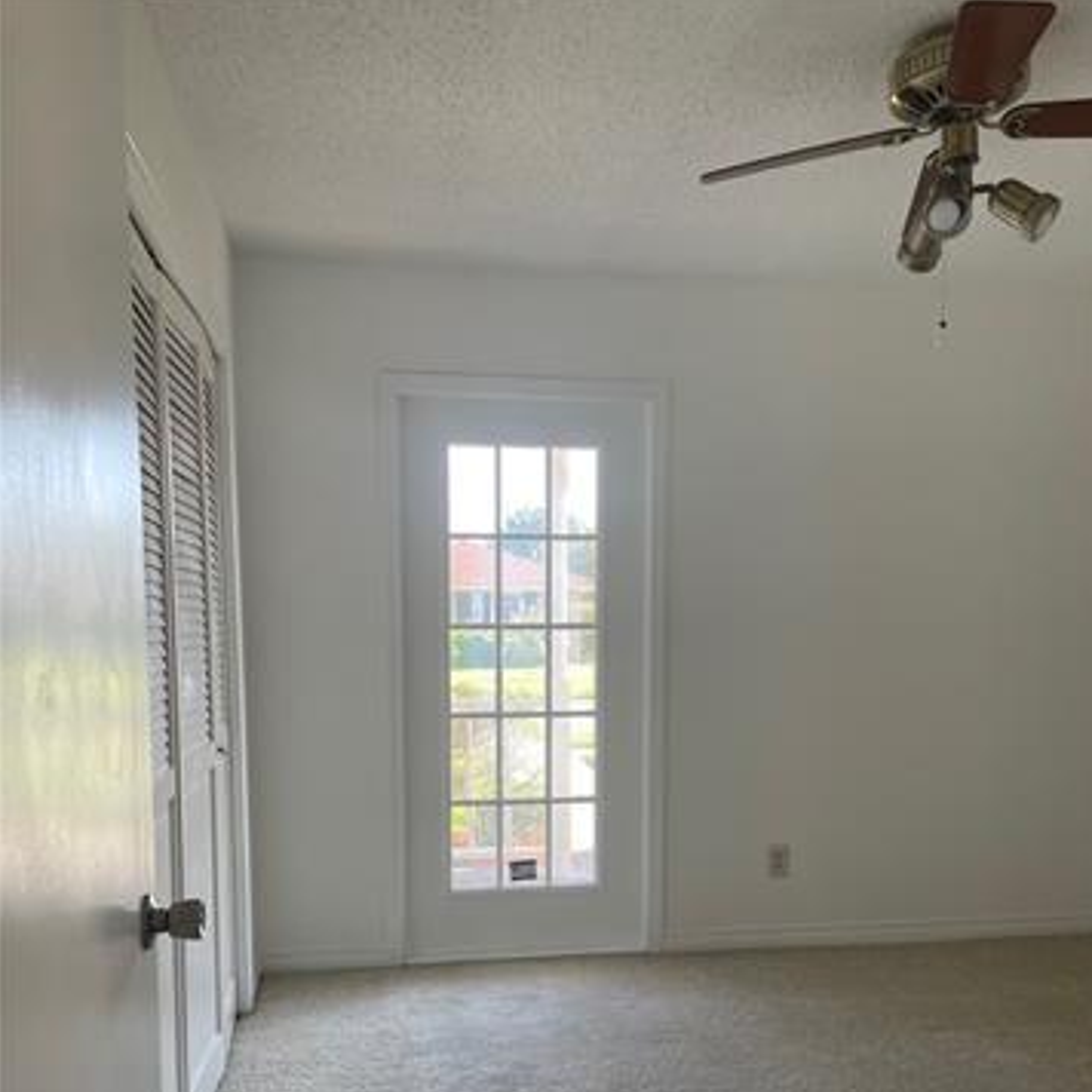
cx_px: 549
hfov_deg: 52.5
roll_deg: +1.2
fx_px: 1106
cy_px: 721
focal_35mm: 31
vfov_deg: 51.6
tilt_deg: -5.1
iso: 64
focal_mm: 4.2
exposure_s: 1/121
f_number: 1.6
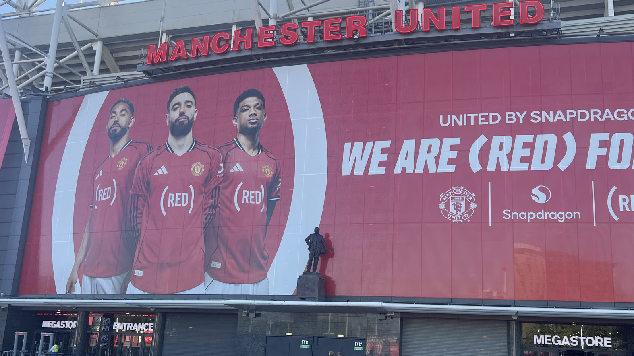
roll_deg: -1.6
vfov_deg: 32.7
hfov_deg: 55.1
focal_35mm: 36
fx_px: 605
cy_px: 210
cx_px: 361
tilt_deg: +12.4
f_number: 1.5
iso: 50
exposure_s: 1/808
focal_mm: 5.7
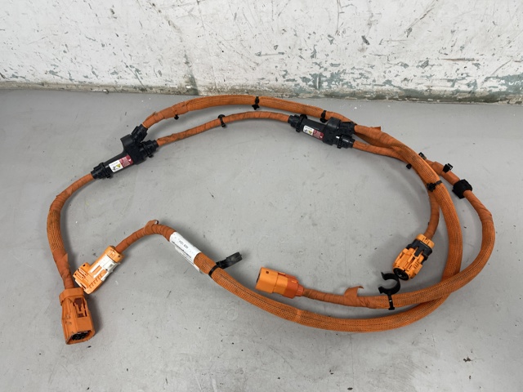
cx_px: 262
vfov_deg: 54.9
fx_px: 378
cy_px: 196
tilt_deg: -56.8
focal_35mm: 25
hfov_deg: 69.4
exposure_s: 1/100
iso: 80
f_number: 1.6
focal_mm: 5.1
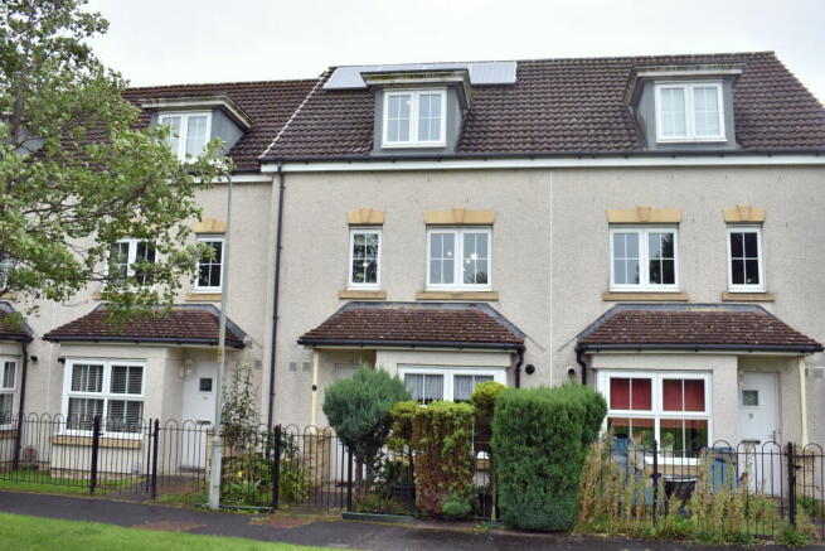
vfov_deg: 40.0
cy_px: 276
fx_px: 756
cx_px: 412
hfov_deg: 57.2
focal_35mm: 33
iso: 200
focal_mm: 22
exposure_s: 1/250
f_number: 5.6
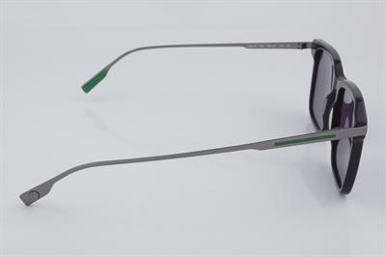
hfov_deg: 29.9
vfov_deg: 20.1
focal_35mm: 68
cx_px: 193
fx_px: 723
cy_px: 128
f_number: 32
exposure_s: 1/4
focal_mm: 45
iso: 100
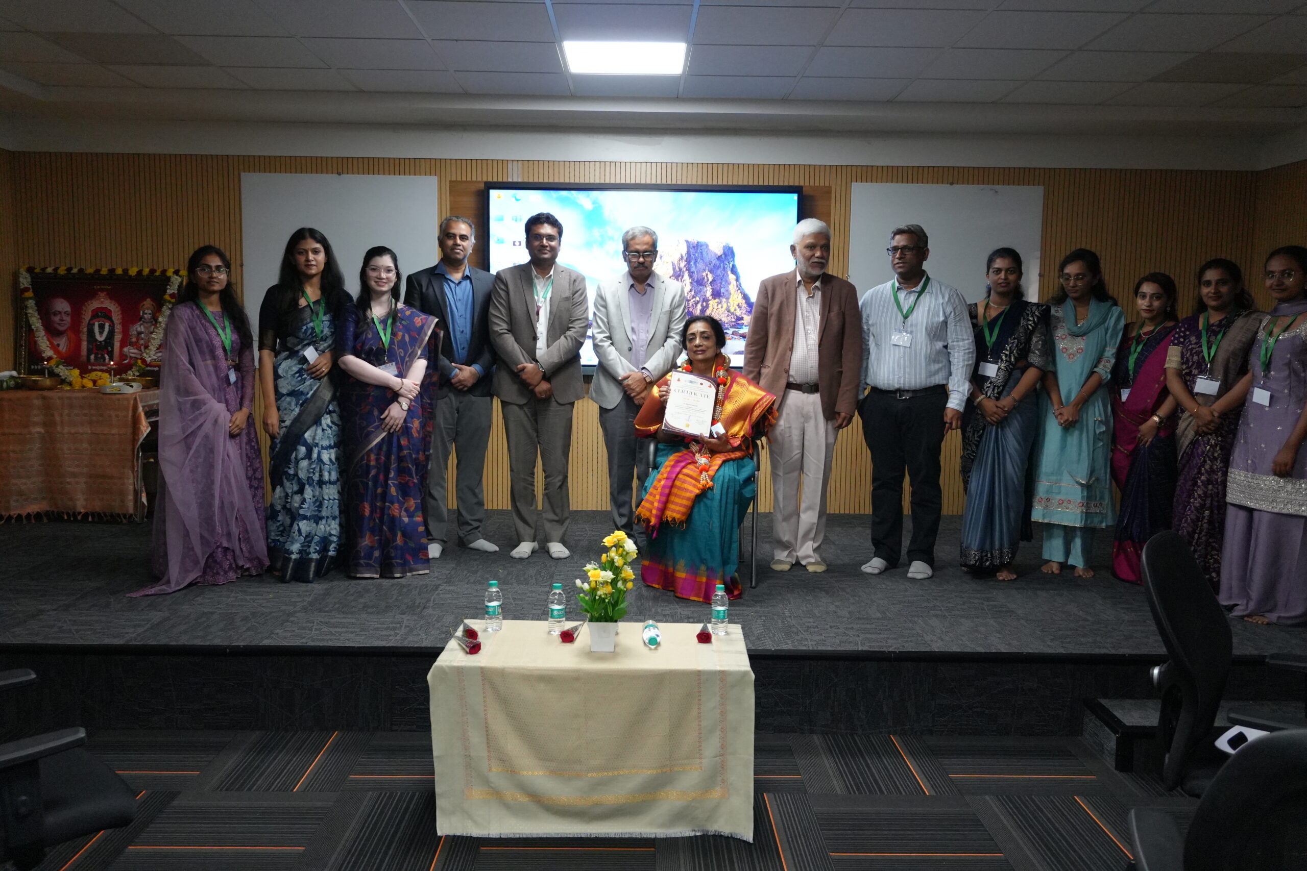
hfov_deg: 61.9
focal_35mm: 30
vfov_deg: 43.6
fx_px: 1089
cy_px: 436
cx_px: 654
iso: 3200
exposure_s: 1/160
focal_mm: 20
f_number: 4
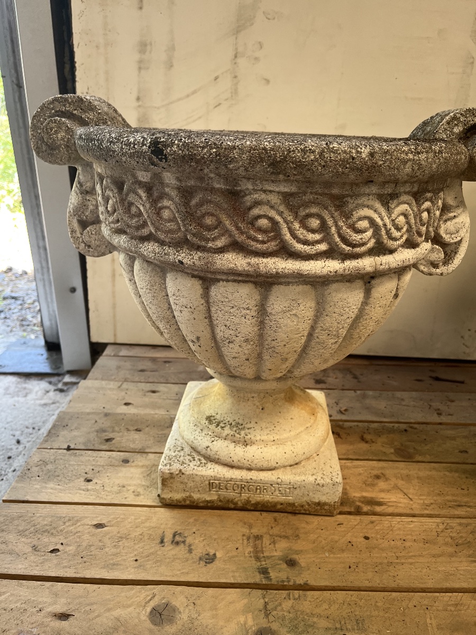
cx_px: 238
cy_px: 318
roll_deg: +0.6
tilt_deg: -21.1
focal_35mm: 26
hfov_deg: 53.1
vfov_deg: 67.3
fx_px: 477
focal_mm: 5.1
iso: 125
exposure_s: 1/121
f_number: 1.6
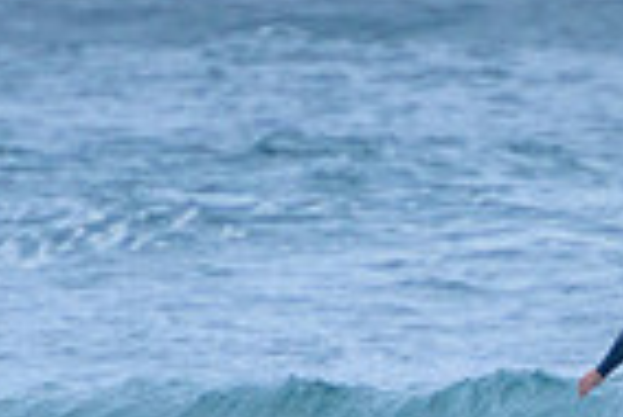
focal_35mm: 2245
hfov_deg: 0.9
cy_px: 420
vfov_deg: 0.6
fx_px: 38890
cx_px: 561
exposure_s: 1/2000
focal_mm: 400
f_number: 5.6
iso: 640
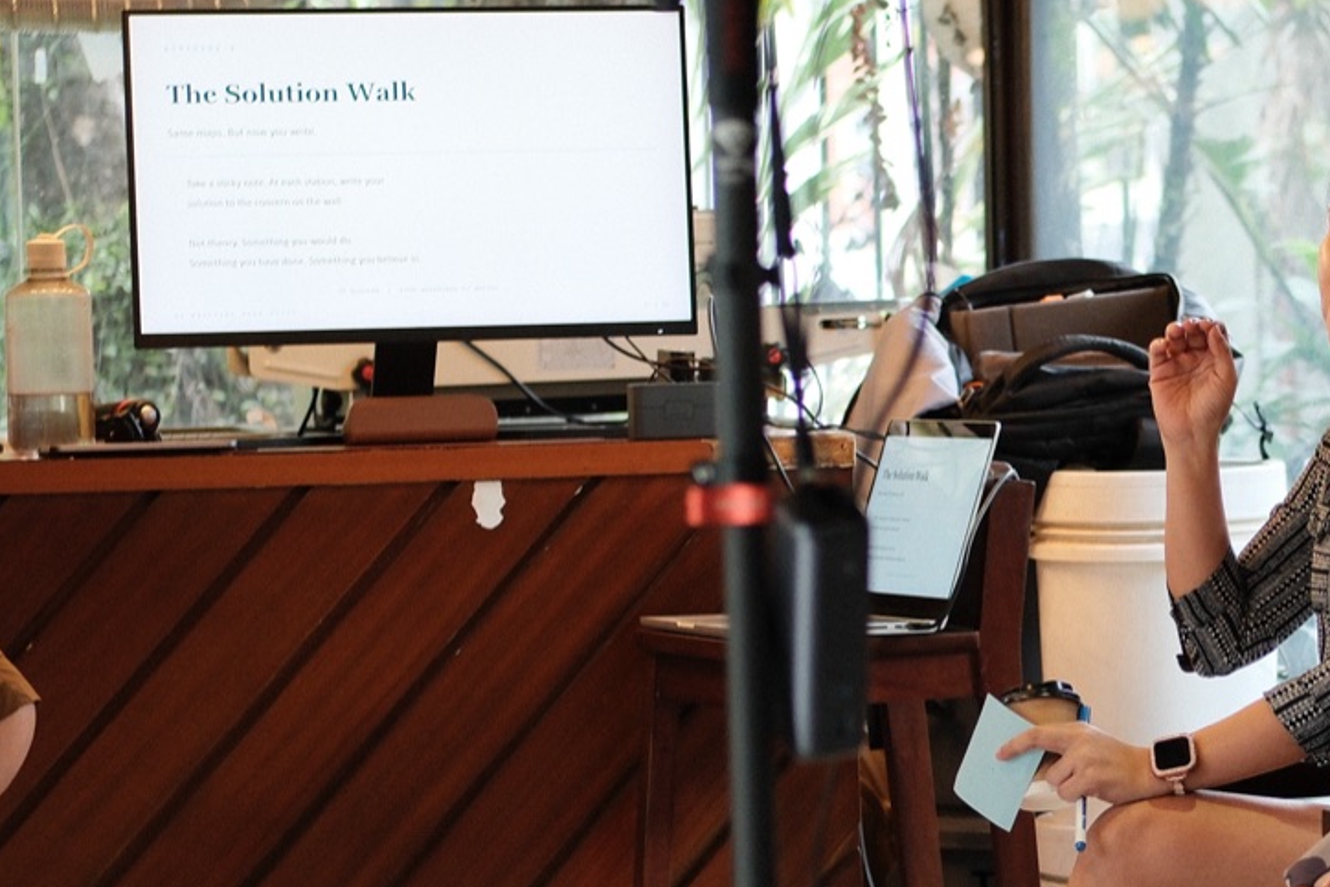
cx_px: 1133
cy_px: 530
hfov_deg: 11.6
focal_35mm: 176
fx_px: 6503
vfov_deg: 7.8
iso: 1250
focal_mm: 50
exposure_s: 1/160
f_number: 2.2
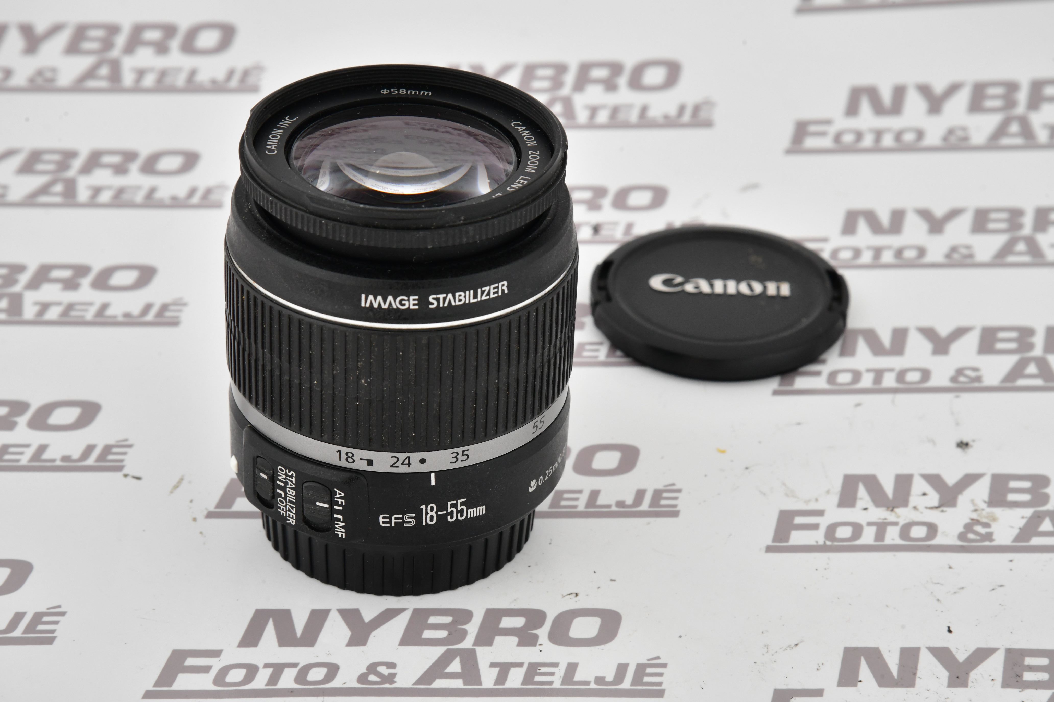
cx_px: 527
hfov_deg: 17.1
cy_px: 351
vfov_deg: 11.4
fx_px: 3513
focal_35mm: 120
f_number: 14
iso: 1600
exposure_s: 1/125
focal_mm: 120
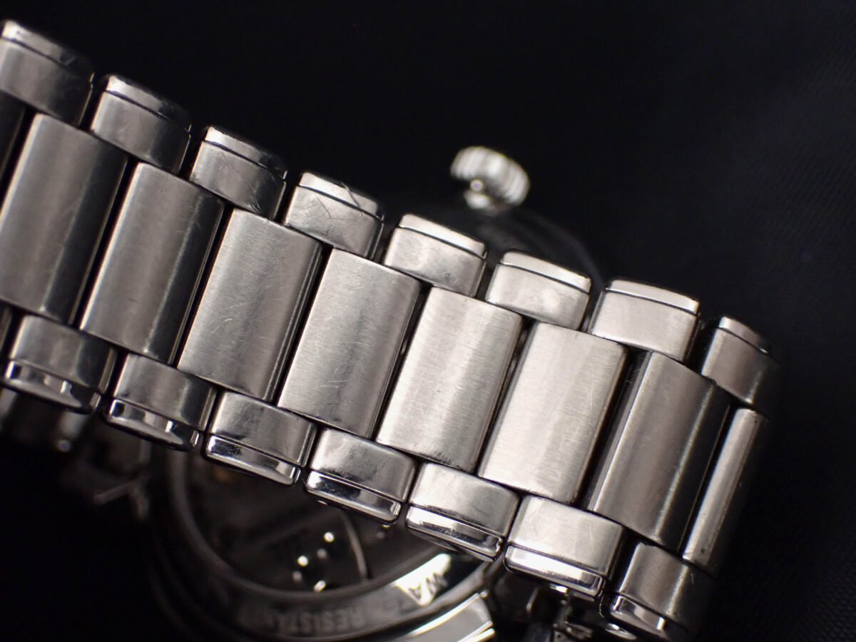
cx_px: 428
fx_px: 1533
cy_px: 321
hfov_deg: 31.2
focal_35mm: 62
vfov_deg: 23.7
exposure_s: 1/60
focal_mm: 11.09
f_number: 3.6
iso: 1000
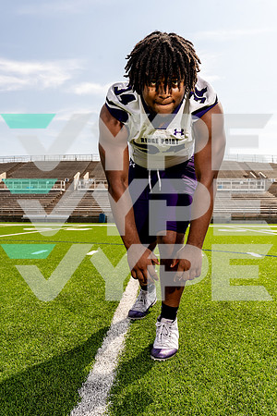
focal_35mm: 31
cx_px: 138
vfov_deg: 60.3
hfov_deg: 42.3
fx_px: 358
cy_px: 208
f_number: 7.1
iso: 100
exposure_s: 1/250
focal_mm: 31
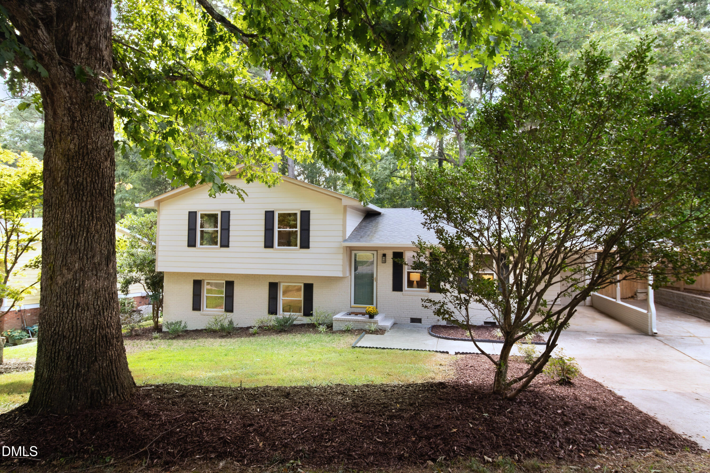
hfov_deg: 81.2
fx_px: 414
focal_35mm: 21
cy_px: 236
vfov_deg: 59.5
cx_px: 355
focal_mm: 14
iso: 250
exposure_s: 1/250
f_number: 5
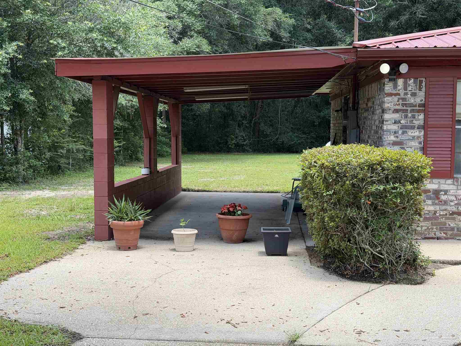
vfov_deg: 30.3
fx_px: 639
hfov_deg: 39.7
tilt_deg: -4.1
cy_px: 173
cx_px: 230
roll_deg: +0.4
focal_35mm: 48
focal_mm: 6.76
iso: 64
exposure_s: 1/794
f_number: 1.78
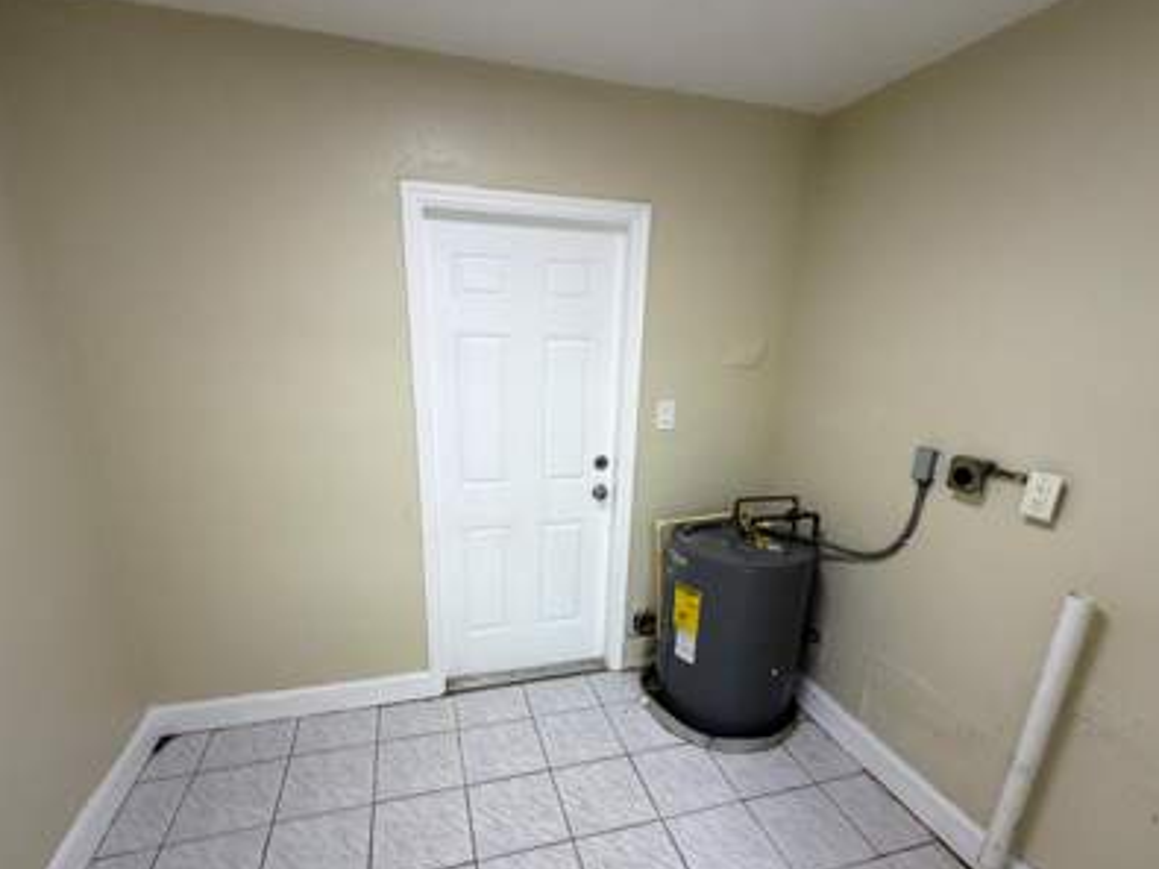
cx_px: 581
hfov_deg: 91.0
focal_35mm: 17
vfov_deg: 74.0
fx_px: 569
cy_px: 512
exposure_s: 1/120
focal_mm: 2.22
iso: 250
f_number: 2.2
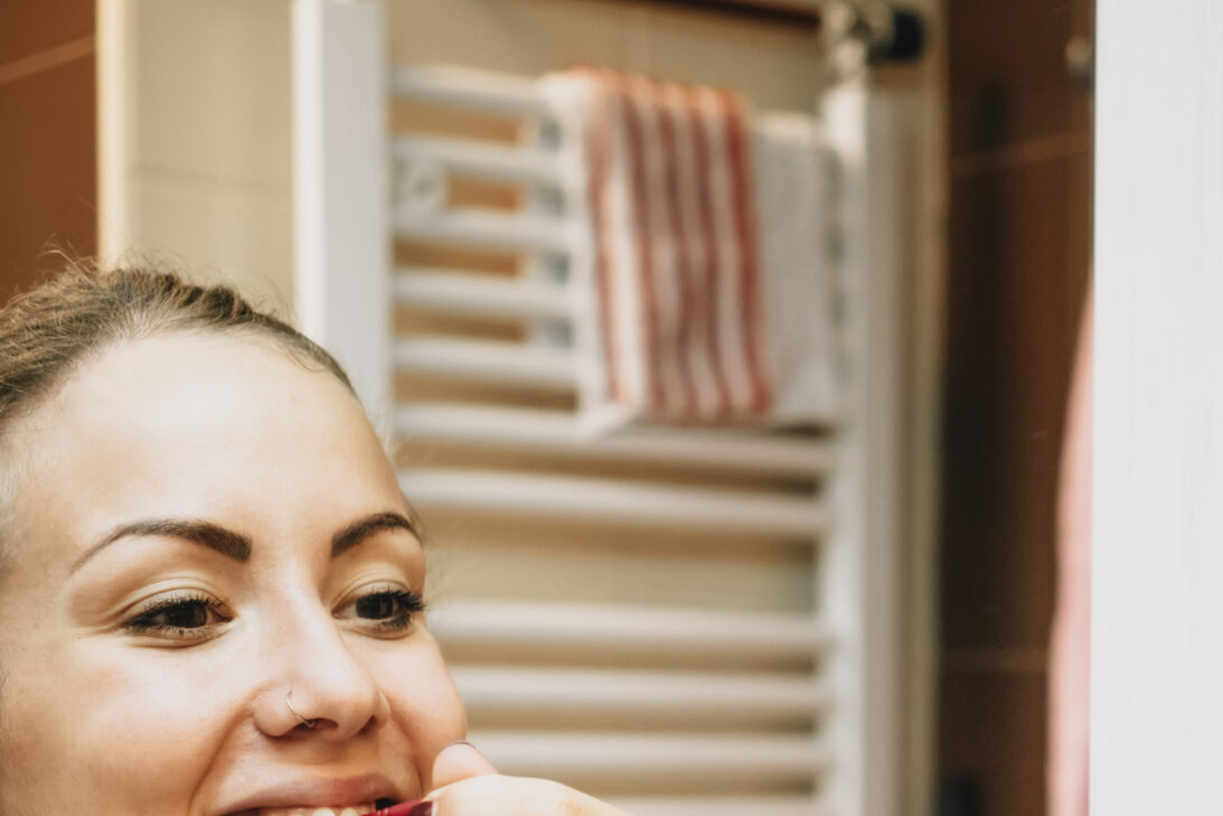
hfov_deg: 24.4
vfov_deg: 16.1
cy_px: 926
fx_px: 2786
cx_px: 940
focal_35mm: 82
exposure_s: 1/80
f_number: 2.8
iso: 2000
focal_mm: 35
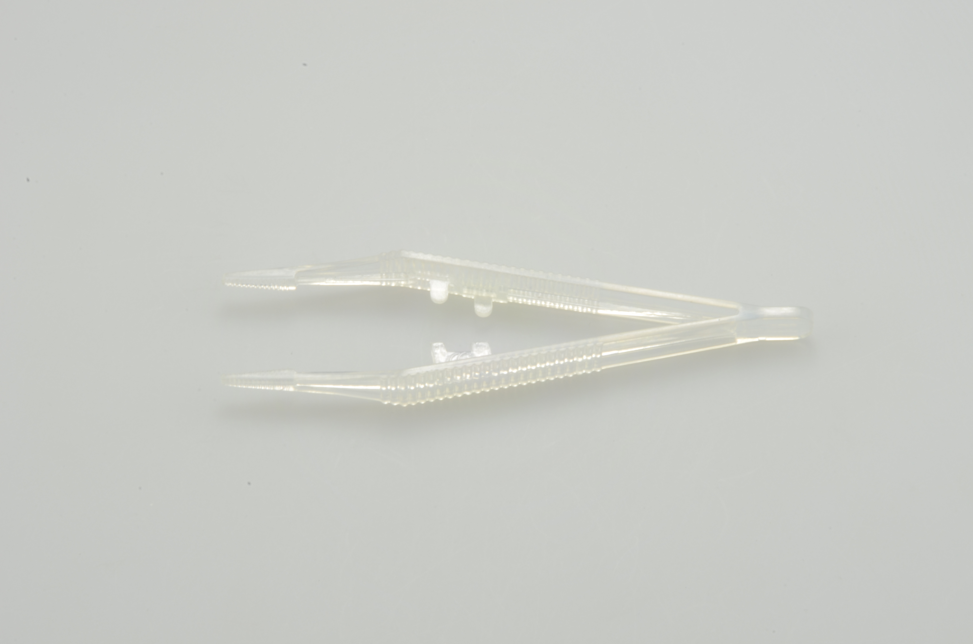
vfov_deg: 8.1
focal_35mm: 168
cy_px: 322
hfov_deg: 12.3
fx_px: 4531
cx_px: 486
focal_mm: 112
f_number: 36
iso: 100
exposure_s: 1/1.3
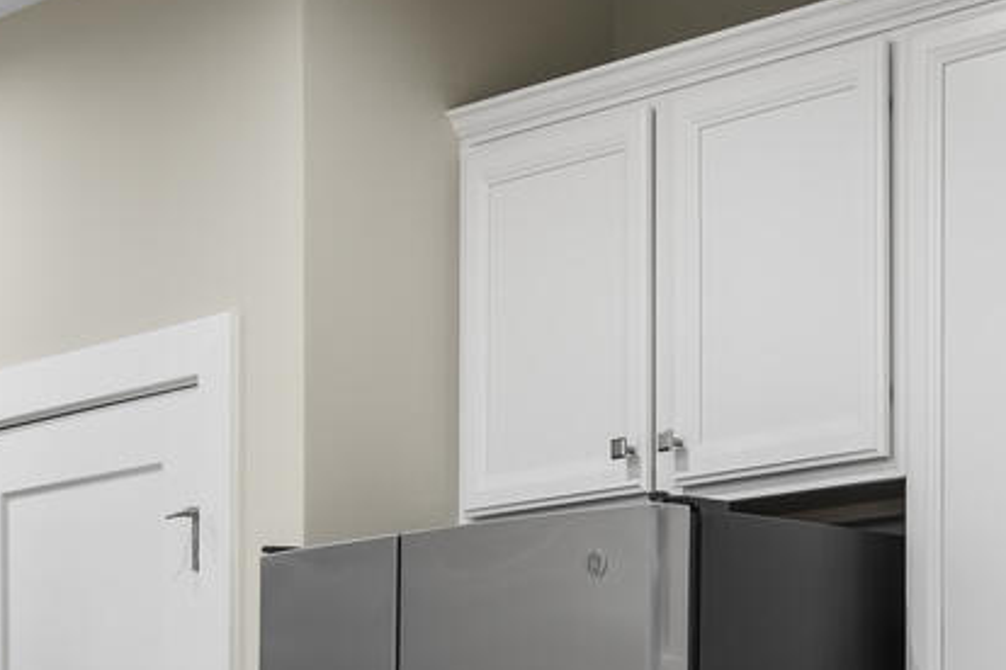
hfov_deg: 17.5
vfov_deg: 11.4
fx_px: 3241
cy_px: 937
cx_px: 819
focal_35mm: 116
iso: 200
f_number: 8
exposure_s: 1/200
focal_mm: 40
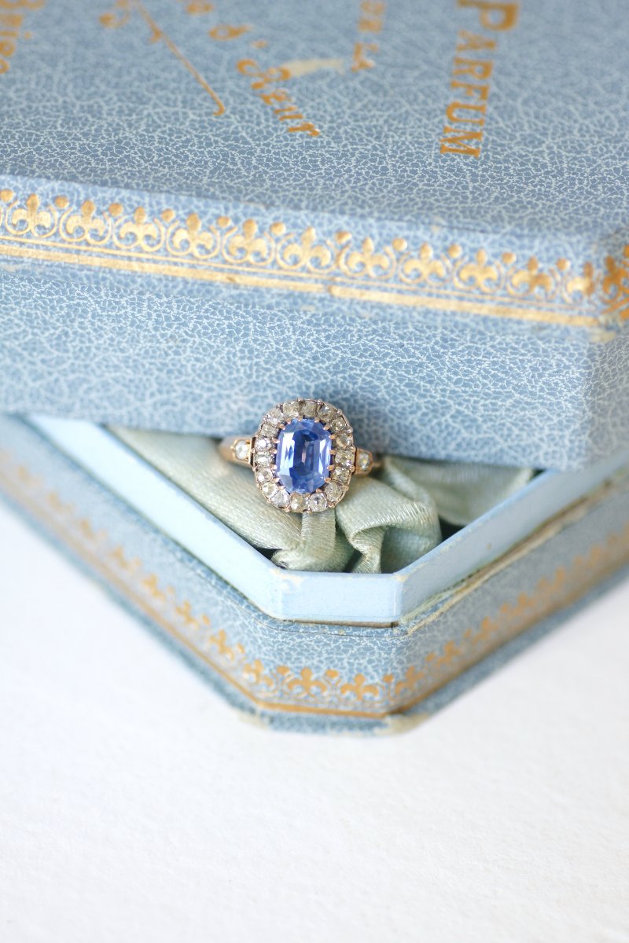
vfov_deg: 19.5
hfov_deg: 13.0
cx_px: 314
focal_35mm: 105
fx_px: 2752
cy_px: 472
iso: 320
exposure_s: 1/125
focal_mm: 70
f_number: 2.8
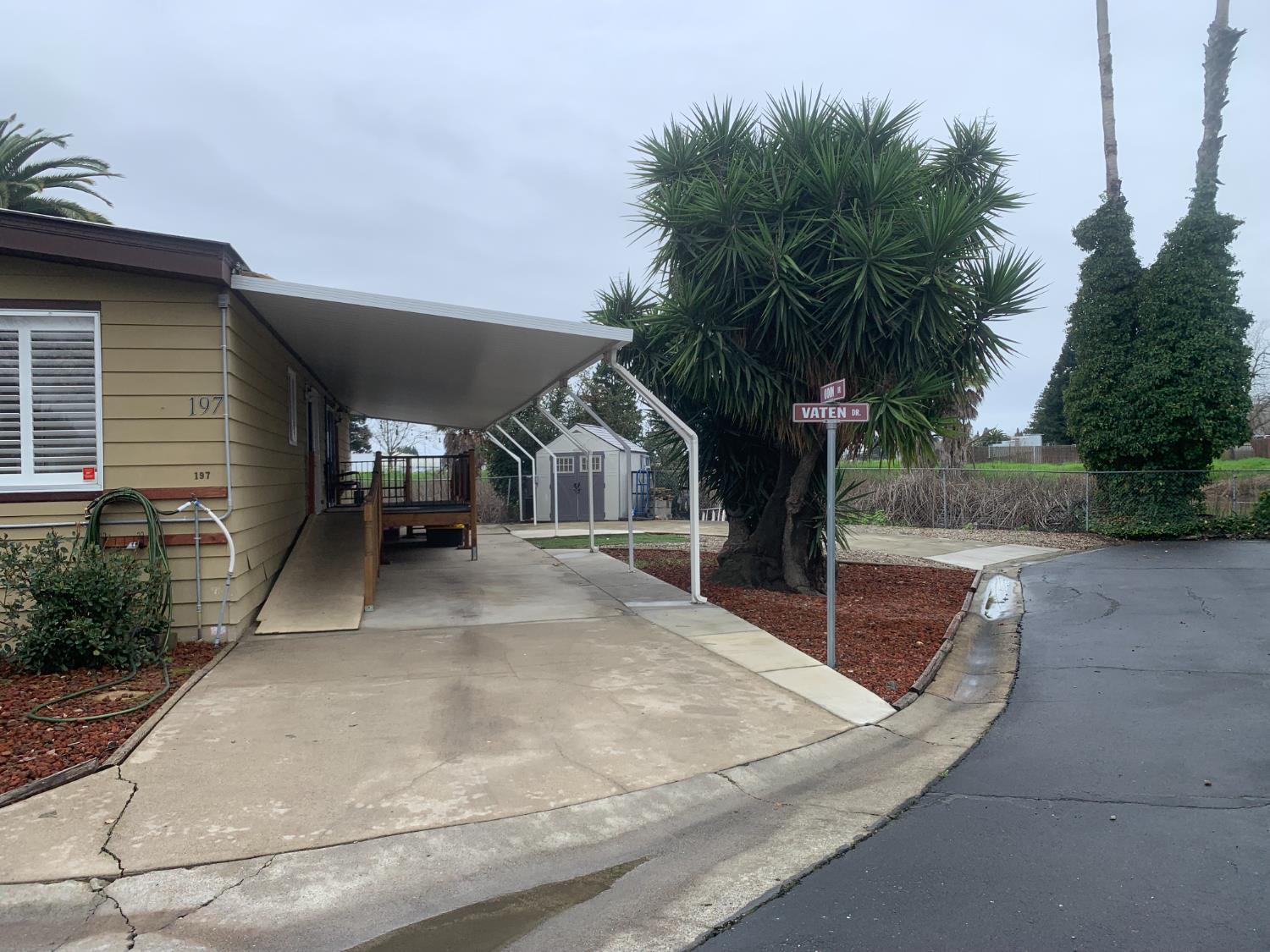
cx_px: 635
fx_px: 954
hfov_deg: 67.3
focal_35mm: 26
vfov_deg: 53.1
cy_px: 476
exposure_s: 1/1100
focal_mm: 4.25
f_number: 1.8
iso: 25
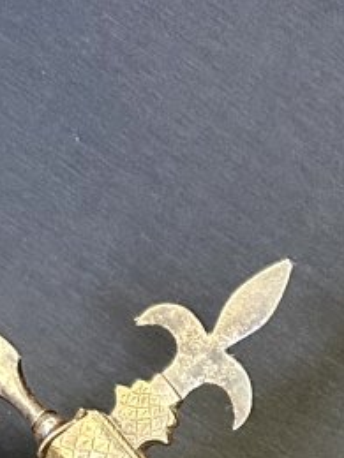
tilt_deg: -39.1
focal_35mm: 120
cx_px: 566
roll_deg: -27.6
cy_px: 817
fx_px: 1590
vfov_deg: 14.5
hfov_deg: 11.6
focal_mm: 5.7
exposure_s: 1/33
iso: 640
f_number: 1.5
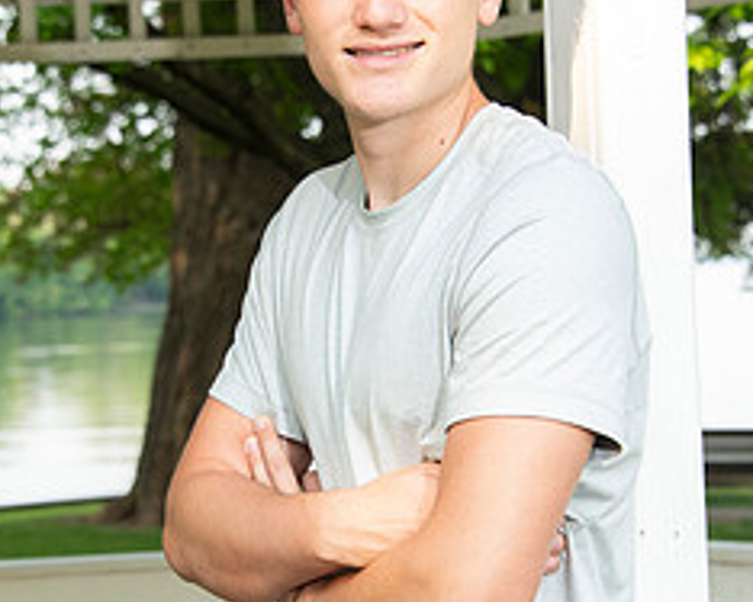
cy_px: 409
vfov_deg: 10.9
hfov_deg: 13.7
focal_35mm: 141
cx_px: 386
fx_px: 3141
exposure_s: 1/160
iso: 320
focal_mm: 78
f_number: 7.1
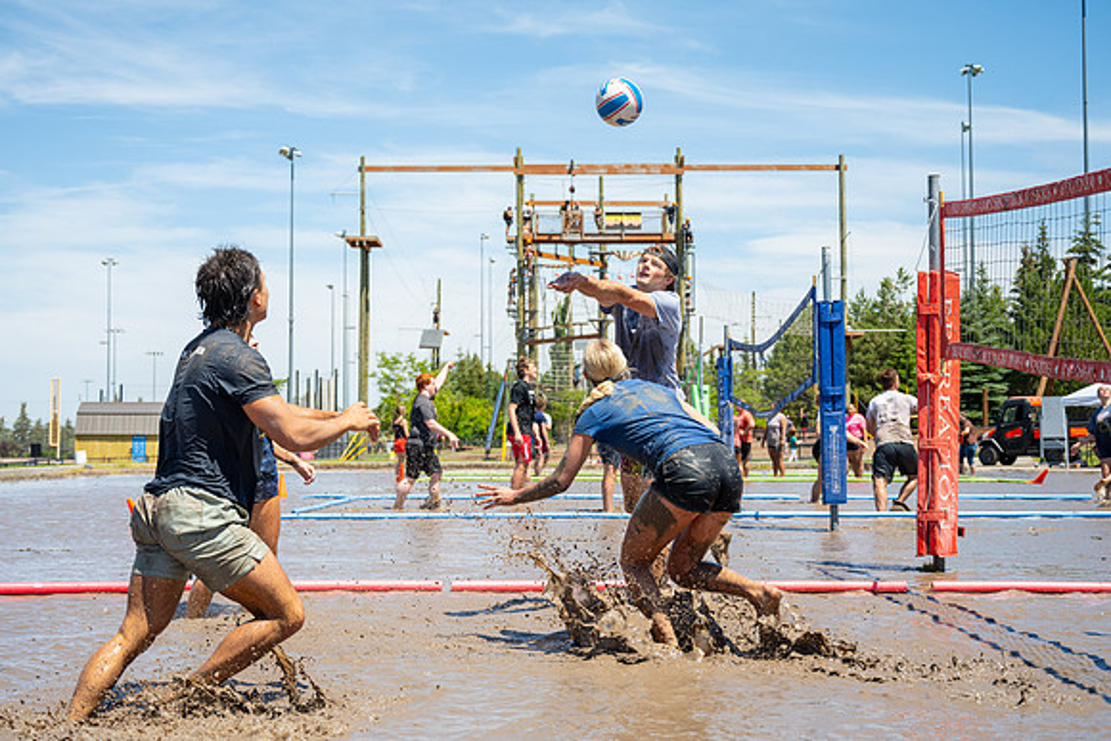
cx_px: 554
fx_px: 1679
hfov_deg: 36.6
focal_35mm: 54
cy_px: 326
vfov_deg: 24.9
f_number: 4
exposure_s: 1/2000
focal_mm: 47
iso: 320
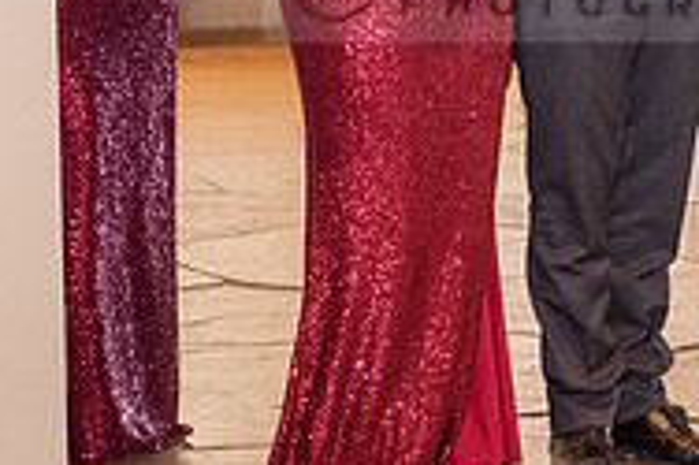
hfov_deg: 10.1
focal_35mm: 204
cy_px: -46
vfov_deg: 6.7
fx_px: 3957
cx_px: 587
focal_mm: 66
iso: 1600
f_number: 3.5
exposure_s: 1/125
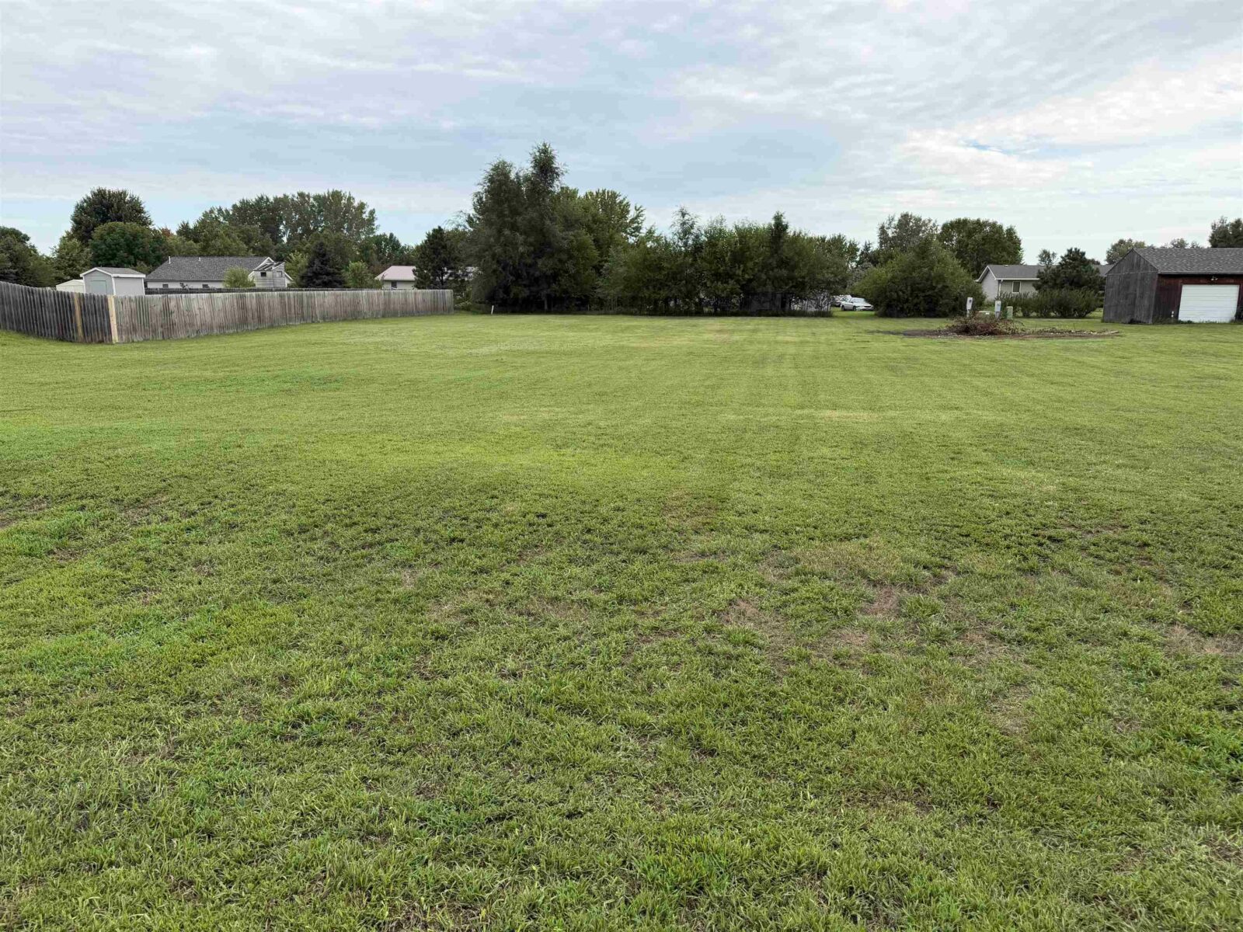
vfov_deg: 56.8
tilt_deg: -12.0
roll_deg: +0.0
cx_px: 622
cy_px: 466
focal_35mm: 24
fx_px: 862
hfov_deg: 71.6
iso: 80
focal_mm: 6.76
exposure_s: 1/1211
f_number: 1.78
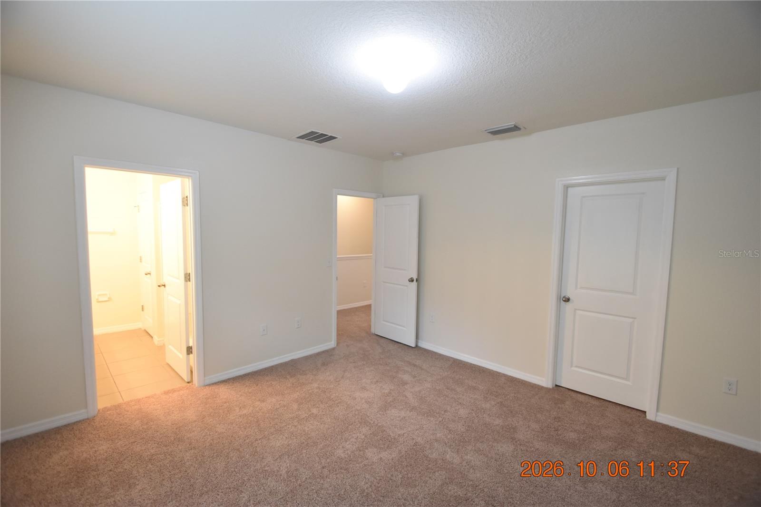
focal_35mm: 15
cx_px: 380
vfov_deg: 77.3
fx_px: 317
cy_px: 254
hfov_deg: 100.4
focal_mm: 10
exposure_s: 1/60
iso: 1100
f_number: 3.5
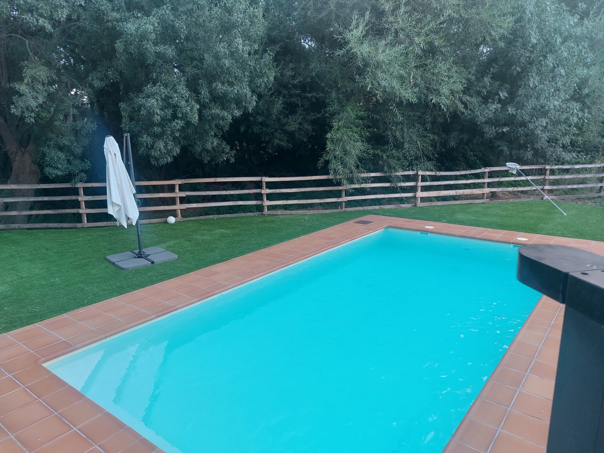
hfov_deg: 71.6
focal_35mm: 24
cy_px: 226
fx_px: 419
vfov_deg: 56.8
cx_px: 302
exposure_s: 1/50
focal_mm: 5.23
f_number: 1.8
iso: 50
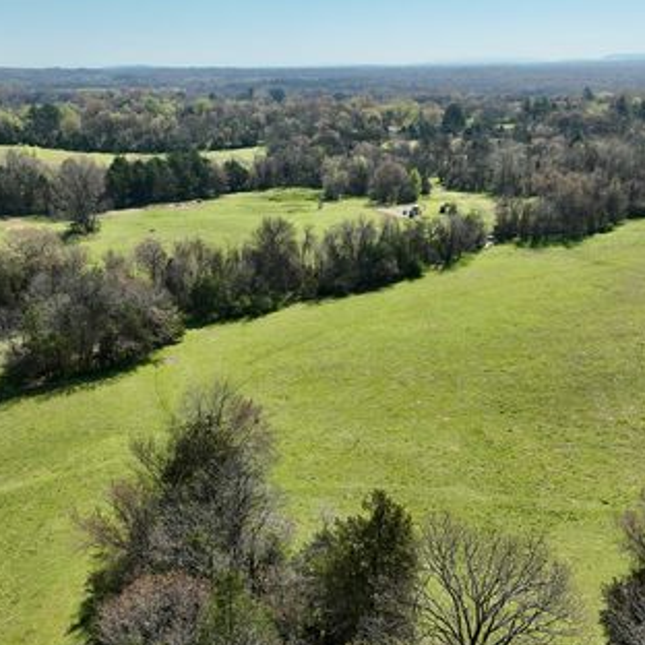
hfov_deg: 48.4
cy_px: 367
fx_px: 717
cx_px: 306
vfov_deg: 48.3
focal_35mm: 34
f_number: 2.8
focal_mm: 12.29
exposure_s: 1/800
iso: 200
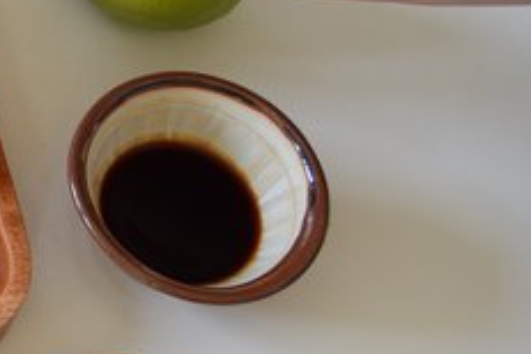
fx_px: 1534
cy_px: 180
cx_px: -359
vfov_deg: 13.2
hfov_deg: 17.0
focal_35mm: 104
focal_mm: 20
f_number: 4.5
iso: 200
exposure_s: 1/15
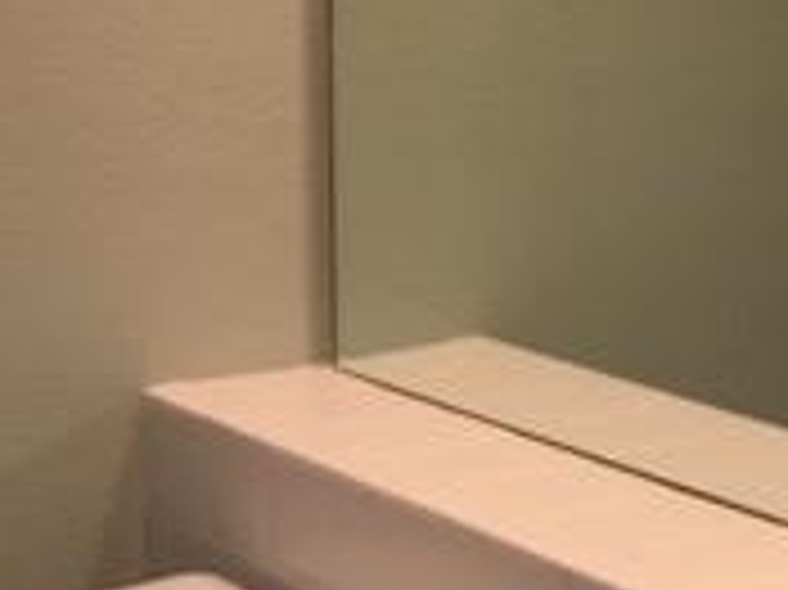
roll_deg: +2.6
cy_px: 338
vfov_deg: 13.9
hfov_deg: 18.5
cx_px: 212
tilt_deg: -12.3
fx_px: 2411
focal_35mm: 106
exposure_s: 1/30
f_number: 2.2
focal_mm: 4.15
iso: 80
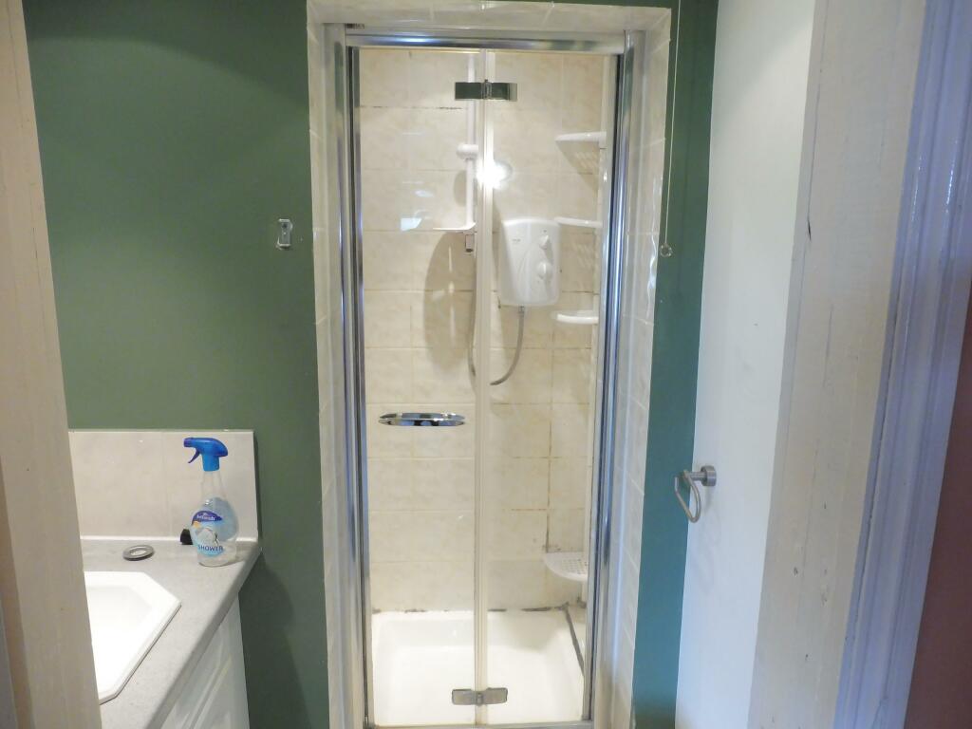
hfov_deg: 71.6
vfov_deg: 56.8
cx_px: 486
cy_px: 364
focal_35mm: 24
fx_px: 674
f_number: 3.3
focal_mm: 4.3
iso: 400
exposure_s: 1/10
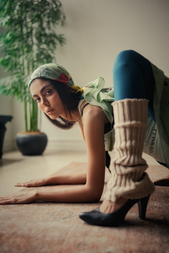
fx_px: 246
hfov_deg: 37.9
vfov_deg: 54.4
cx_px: 84
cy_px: 126
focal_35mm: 35
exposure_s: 1/500
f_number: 1.4
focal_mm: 35
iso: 100
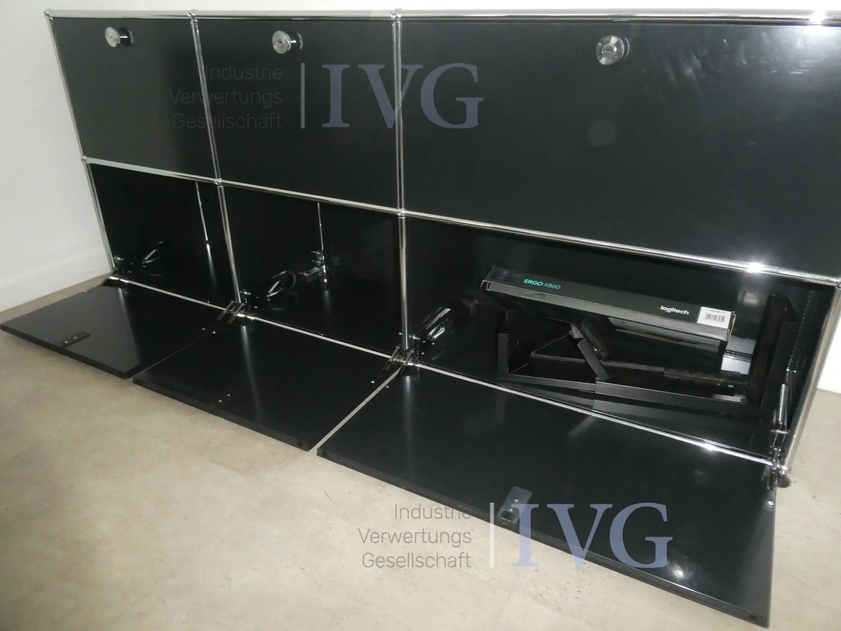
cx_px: 420
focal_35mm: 24
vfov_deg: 56.8
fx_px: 583
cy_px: 316
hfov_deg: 71.6
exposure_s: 1/60
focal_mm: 4.3
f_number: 3.3
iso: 800
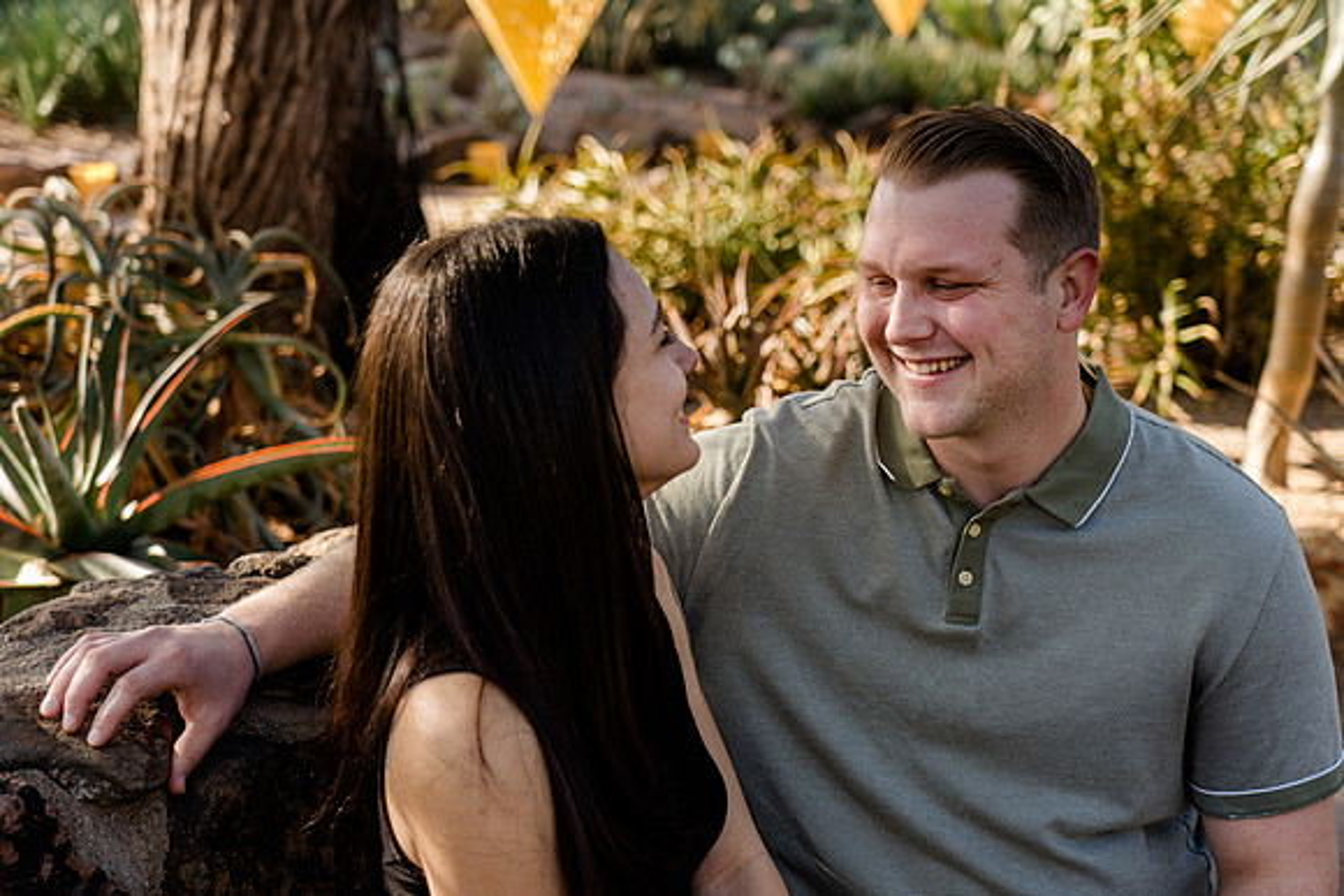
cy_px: 448
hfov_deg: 35.6
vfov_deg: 24.2
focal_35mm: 56
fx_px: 2091
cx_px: 672
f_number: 4
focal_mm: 56
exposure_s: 1/250
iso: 320
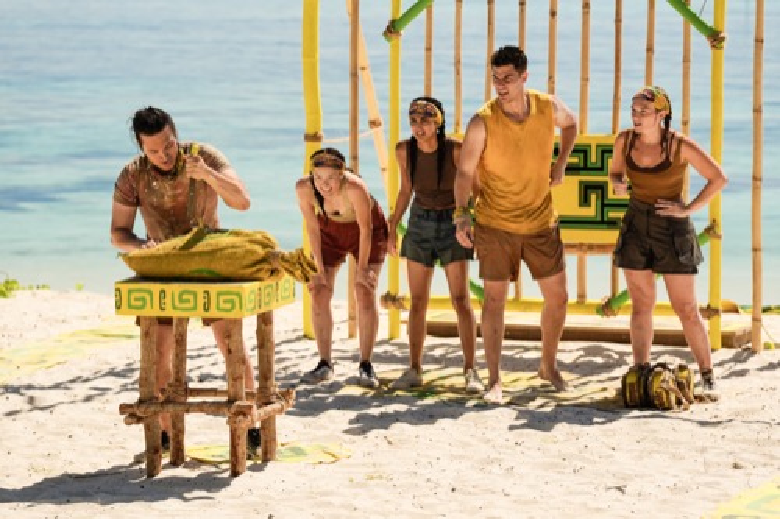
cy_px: 260
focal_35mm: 156
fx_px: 3379
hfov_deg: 13.2
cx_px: 390
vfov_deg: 8.8
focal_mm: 156
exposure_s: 1/3200
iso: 800
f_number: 5.6
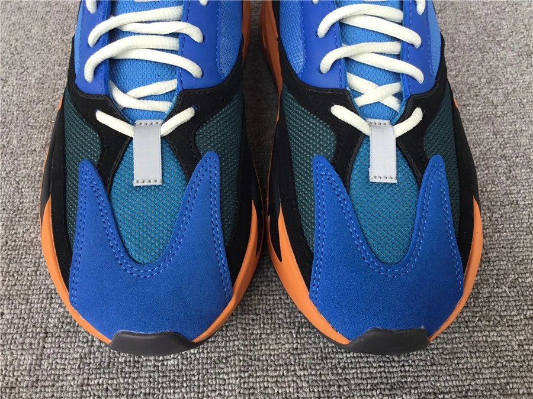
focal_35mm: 31
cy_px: 200
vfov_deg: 45.4
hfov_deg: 58.4
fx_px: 477
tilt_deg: -57.0
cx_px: 266
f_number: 2.4
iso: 25
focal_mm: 3.3
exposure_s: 1/100
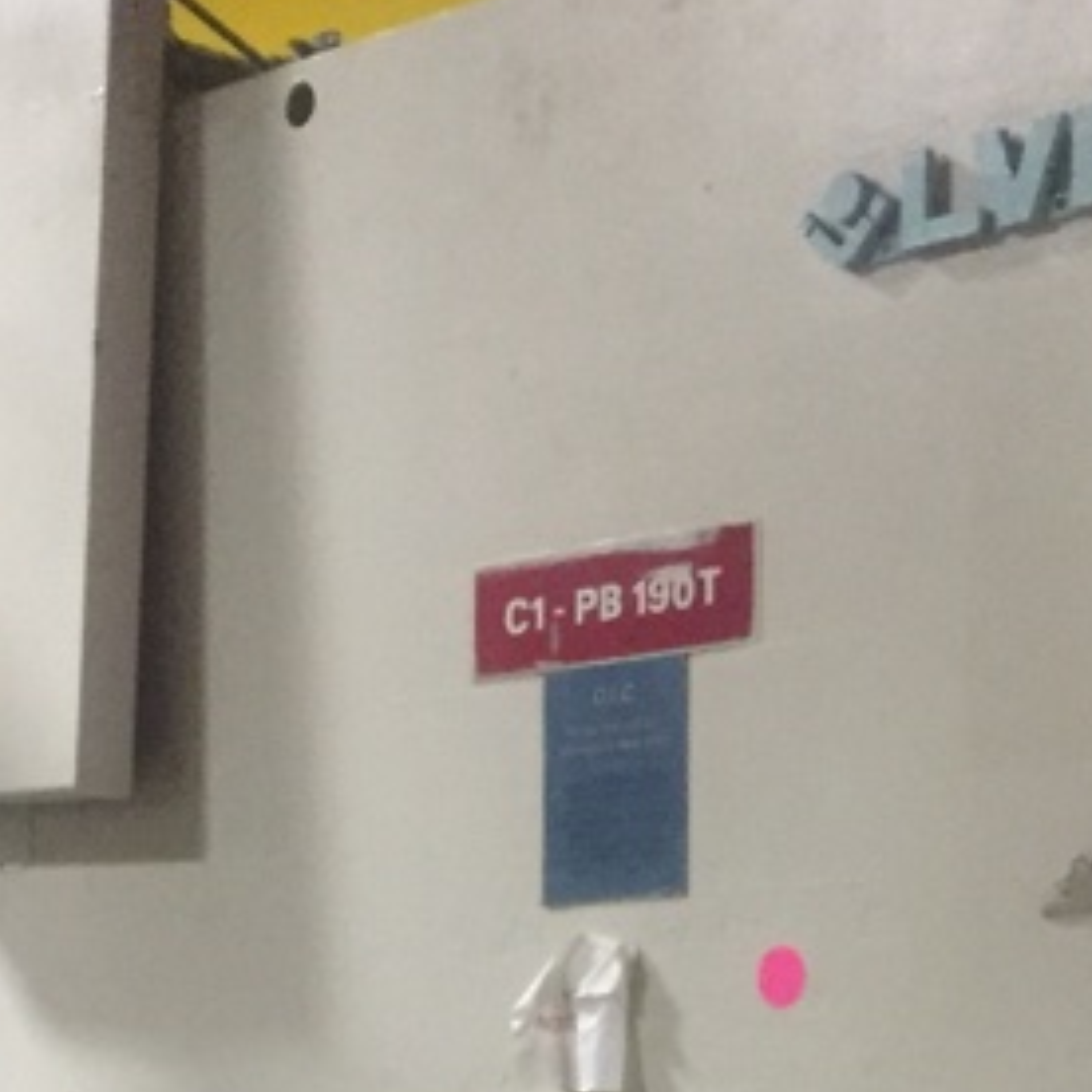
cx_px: 566
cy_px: 1452
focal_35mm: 95
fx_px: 3391
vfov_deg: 17.1
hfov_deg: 18.3
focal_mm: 4.15
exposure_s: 1/15
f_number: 2.2
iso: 400
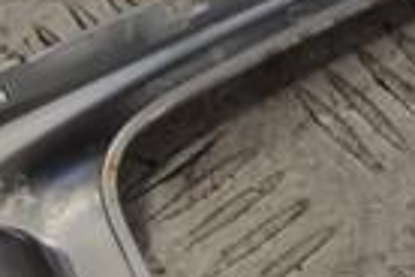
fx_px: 3147
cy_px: 271
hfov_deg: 7.5
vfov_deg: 5.0
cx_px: 442
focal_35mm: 273
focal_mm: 42
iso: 100
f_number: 5.3
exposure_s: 1/60
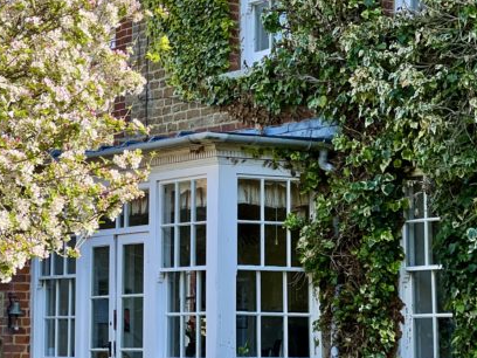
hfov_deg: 13.6
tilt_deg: +8.1
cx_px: 151
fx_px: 1998
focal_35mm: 145
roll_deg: -0.3
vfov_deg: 10.2
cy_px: 85
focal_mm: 9
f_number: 2.8
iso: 25
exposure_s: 1/302
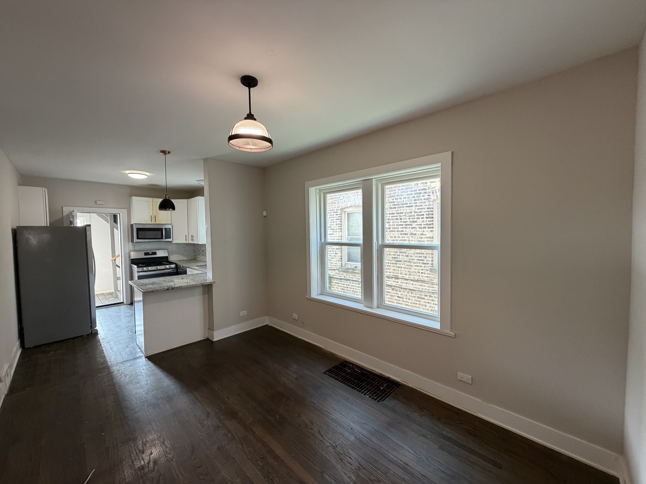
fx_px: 261
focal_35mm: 14
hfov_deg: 102.1
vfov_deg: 85.7
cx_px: 323
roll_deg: +0.7
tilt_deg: -1.1
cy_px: 242
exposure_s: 1/60
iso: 320
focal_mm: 2.22
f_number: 2.2
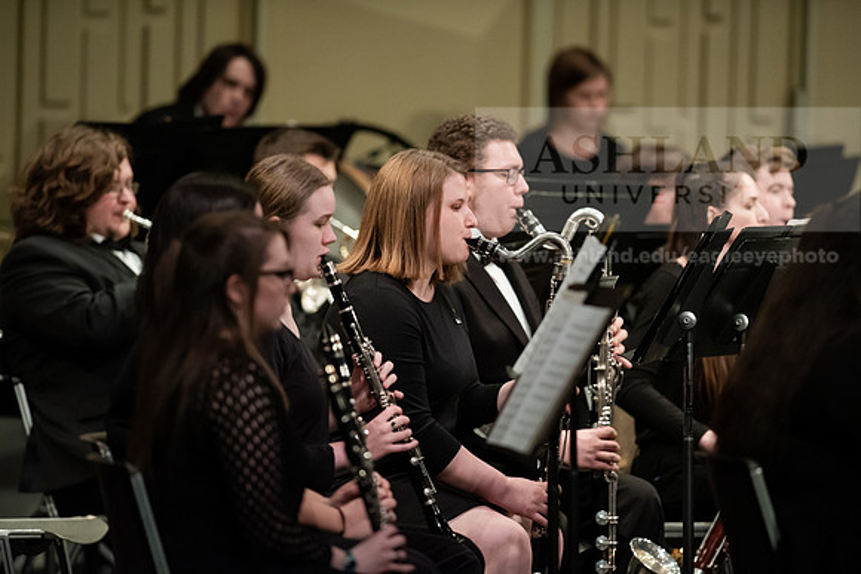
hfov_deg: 6.9
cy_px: 287
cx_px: 430
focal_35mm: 300
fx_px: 7176
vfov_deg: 4.6
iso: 3200
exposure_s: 1/250
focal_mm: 300
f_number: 3.5
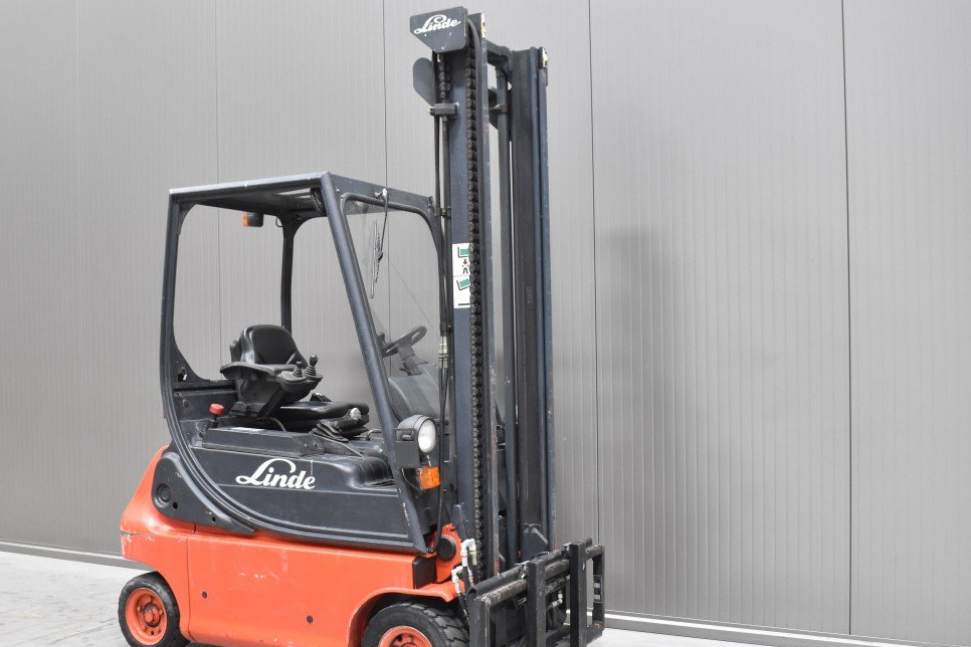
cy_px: 379
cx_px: 398
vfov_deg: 32.6
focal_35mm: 41
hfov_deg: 47.2
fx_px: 1106
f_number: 5
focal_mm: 22
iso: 1600
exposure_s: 1/25
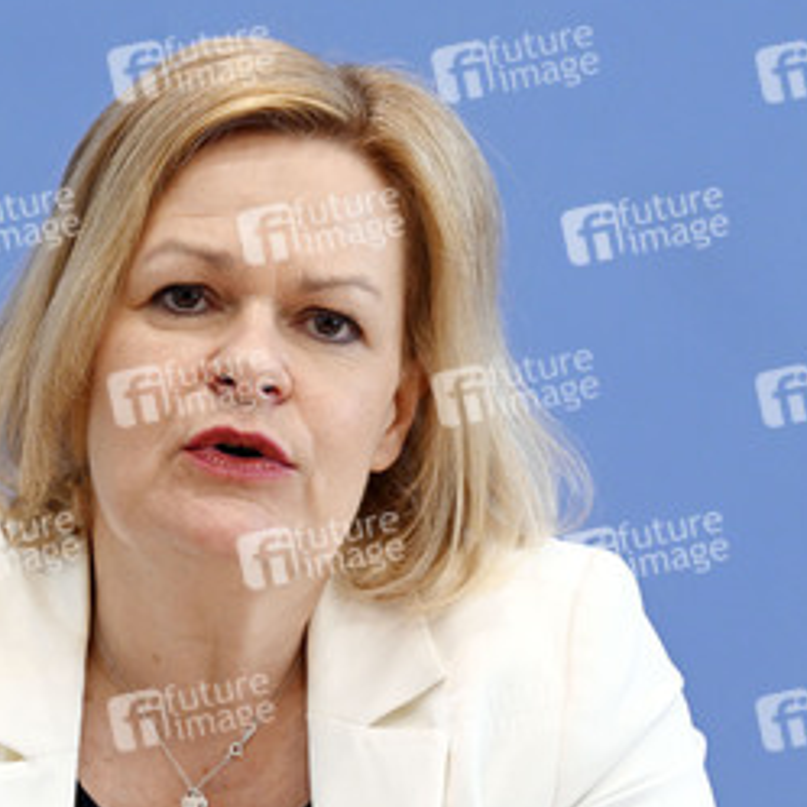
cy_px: 470
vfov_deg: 6.3
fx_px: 7306
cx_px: 235
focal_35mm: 277
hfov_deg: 6.3
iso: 3200
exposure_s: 1/800
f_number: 5.6
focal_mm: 180
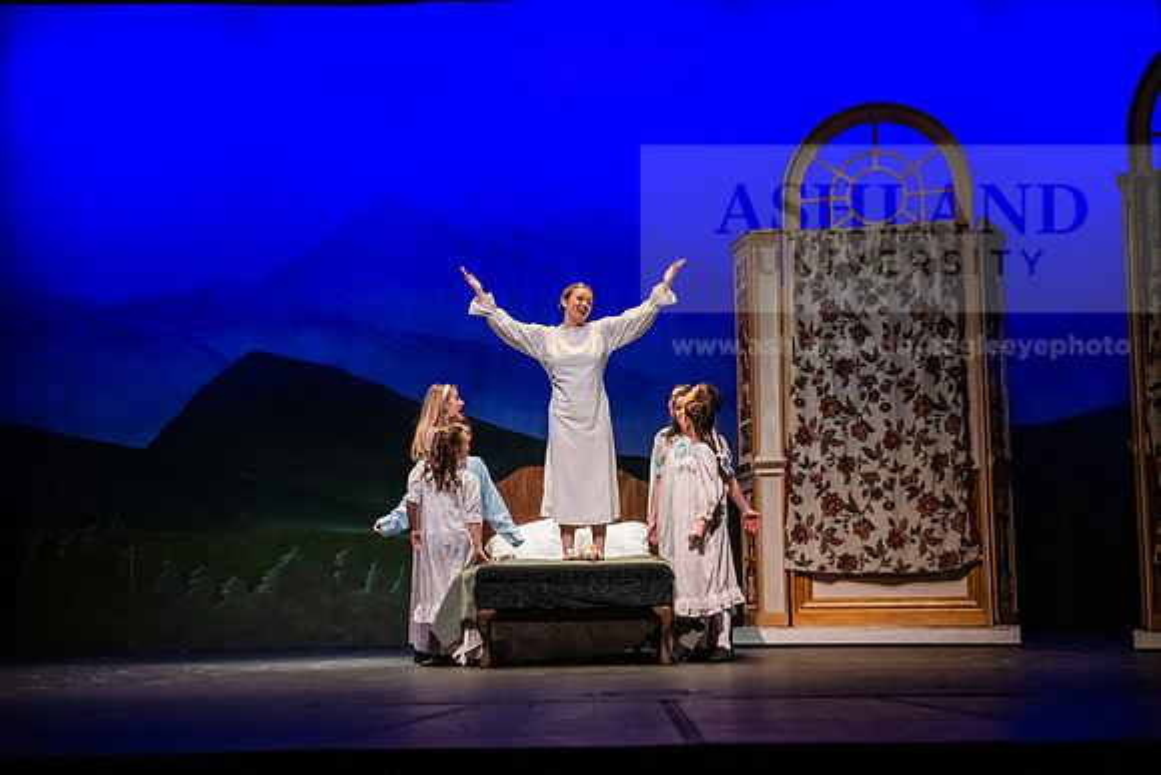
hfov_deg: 33.4
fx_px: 1935
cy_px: 388
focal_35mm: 60
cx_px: 580
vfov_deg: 22.6
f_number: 3.2
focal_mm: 60
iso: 4000
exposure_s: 1/200
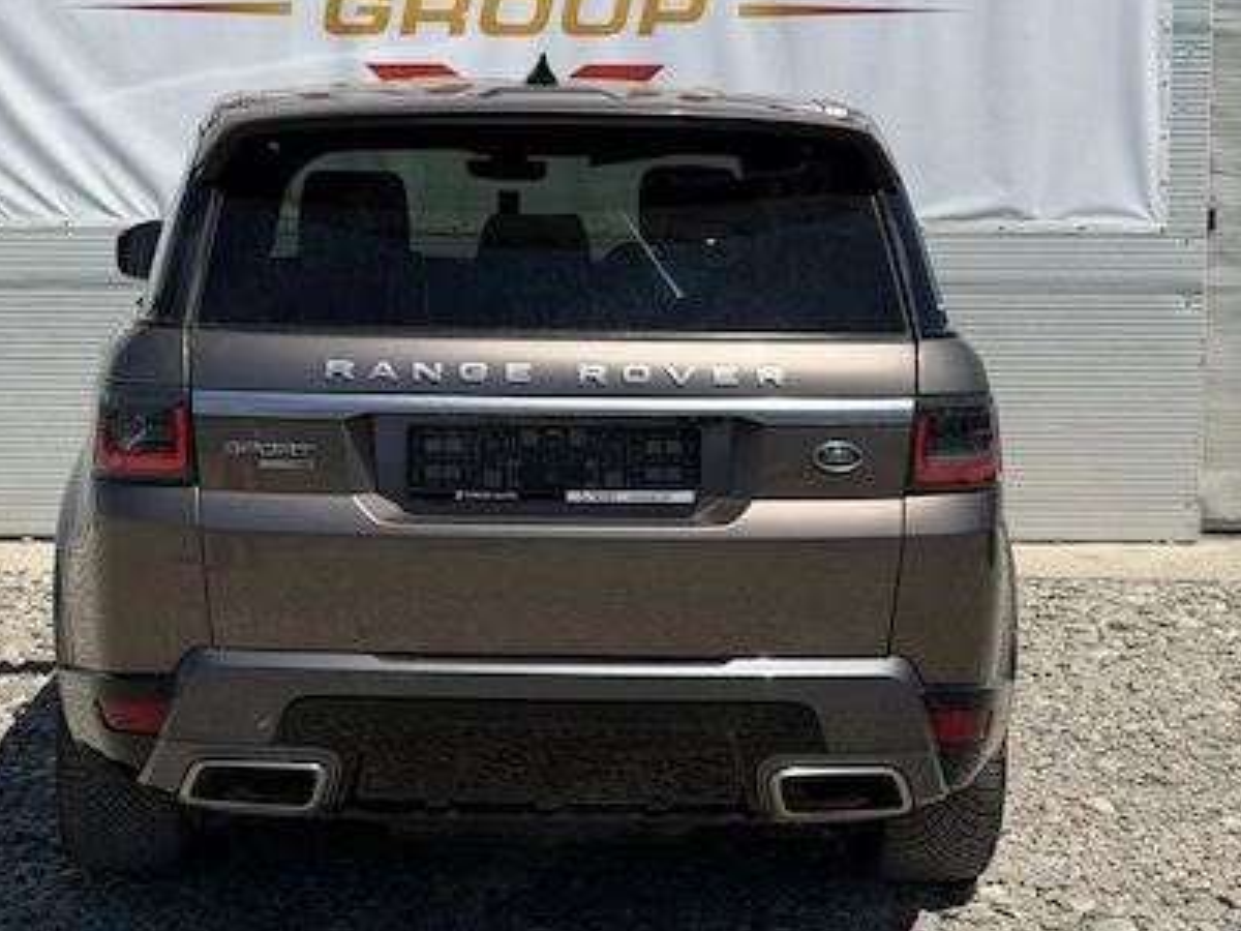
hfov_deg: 26.9
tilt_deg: -3.4
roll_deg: -0.8
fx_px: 2581
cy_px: 341
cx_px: 465
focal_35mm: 72
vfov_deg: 20.4
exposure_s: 1/7874
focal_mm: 6.76
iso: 64
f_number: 1.78
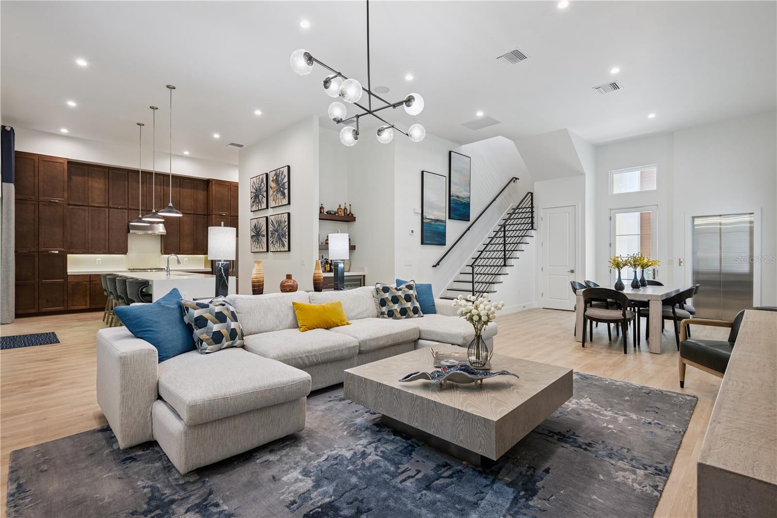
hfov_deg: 93.3
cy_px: 259
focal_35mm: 17
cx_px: 388
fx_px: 367
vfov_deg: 70.4
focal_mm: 17
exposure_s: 1/3.33
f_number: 9
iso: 200
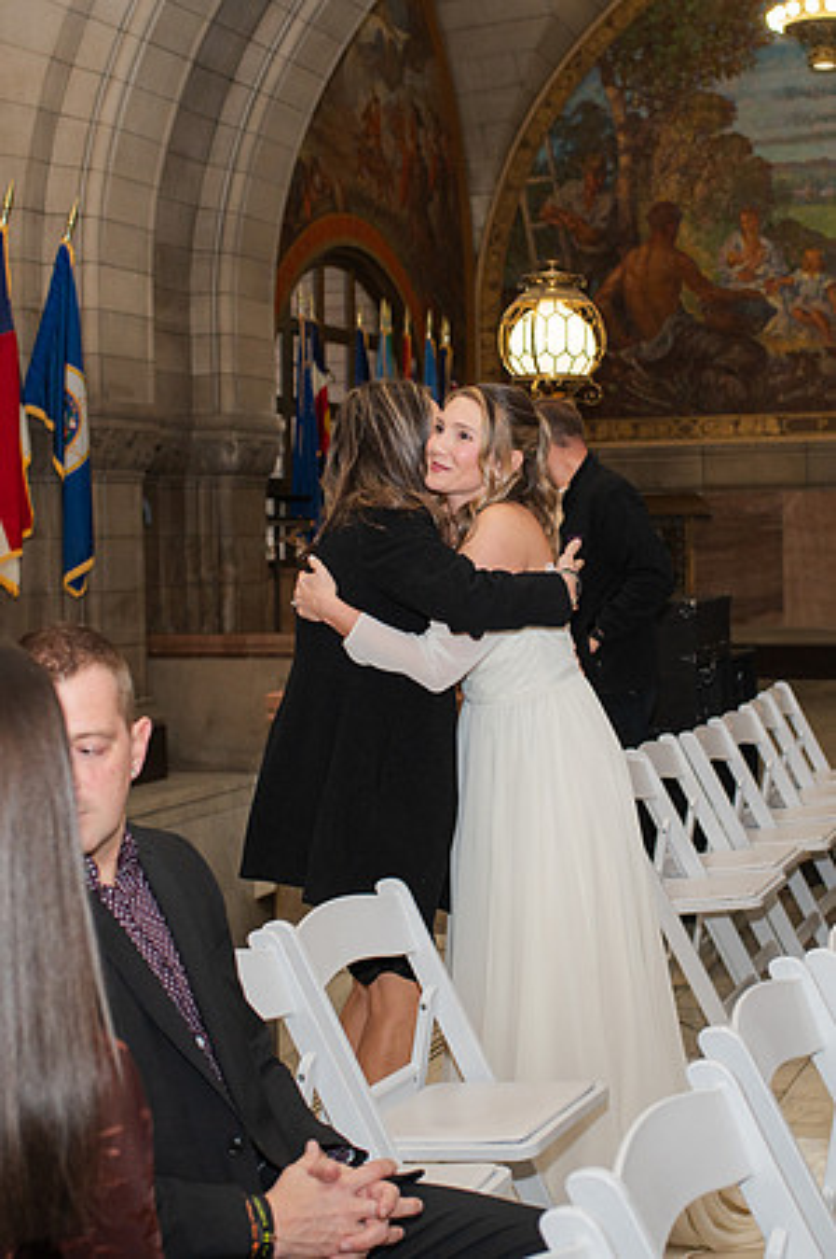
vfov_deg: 35.4
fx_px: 1973
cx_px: 455
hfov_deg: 23.9
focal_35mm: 57
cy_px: 585
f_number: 3.5
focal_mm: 35
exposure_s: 1/200
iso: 1000
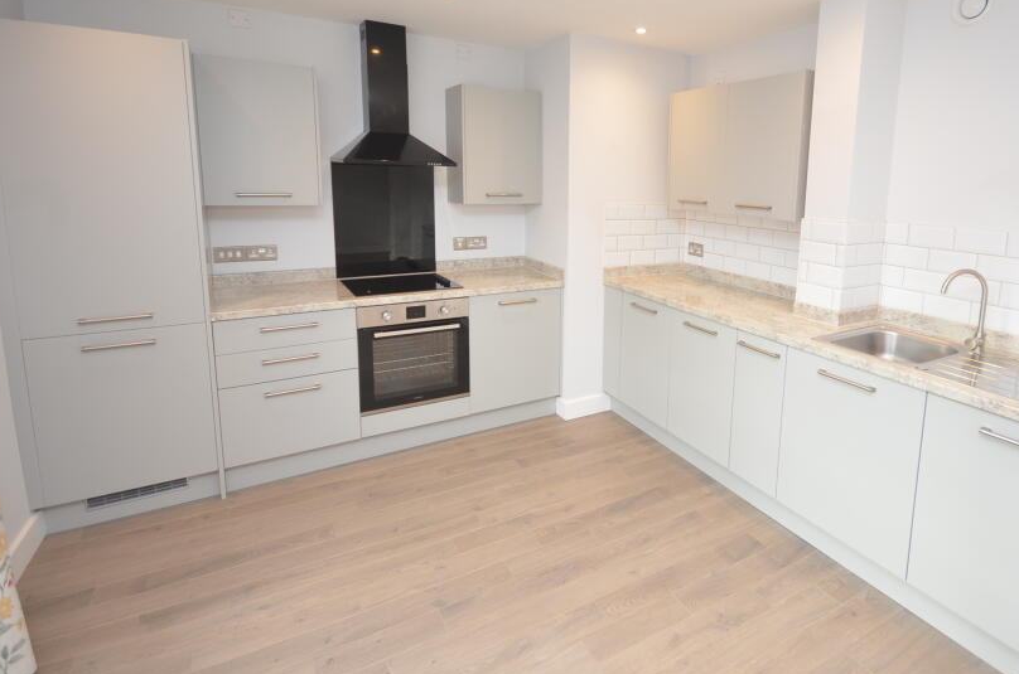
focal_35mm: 19
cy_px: 260
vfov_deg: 63.5
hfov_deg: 86.1
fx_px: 537
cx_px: 605
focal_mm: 10
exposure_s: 1/60
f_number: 4
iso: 500
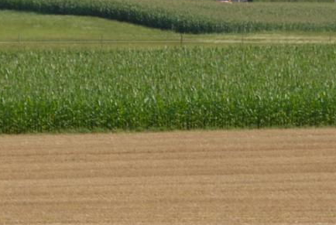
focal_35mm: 383
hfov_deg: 5.4
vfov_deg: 3.6
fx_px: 3581
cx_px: 177
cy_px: 194
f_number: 9
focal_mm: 62
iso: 100
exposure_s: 1/125
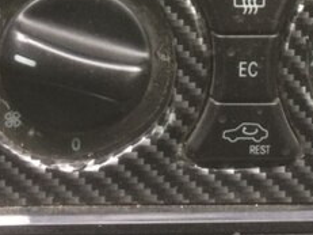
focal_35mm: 83
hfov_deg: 23.5
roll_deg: -4.2
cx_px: 195
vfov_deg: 16.6
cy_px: -86
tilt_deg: -32.5
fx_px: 750
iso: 40
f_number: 2.2
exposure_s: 1/33
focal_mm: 4.15
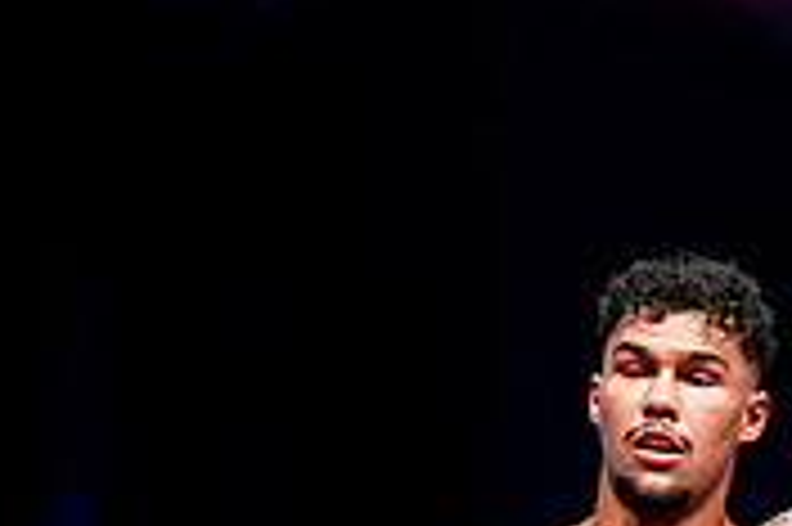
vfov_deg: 5.9
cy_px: 573
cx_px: 1094
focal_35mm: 231
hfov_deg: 8.8
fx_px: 5077
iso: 4000
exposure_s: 1/1000
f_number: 2.8
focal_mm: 70
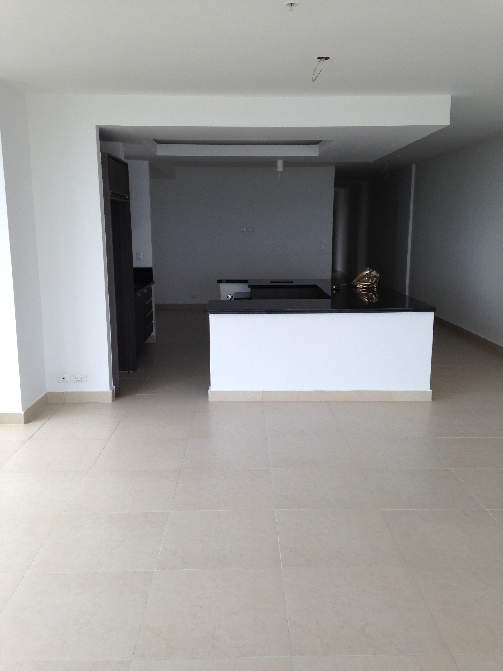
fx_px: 639
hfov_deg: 42.9
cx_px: 252
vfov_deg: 55.4
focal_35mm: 33
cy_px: 336
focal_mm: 4.13
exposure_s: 1/276
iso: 50
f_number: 2.4
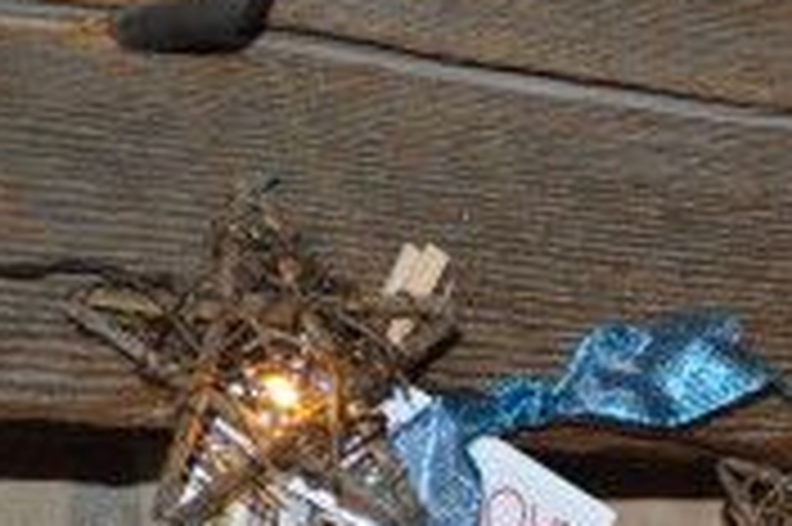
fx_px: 4132
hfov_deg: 10.6
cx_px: 1098
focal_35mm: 188
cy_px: 679
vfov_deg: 7.2
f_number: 5.3
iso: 3200
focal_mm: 44
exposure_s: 1/60
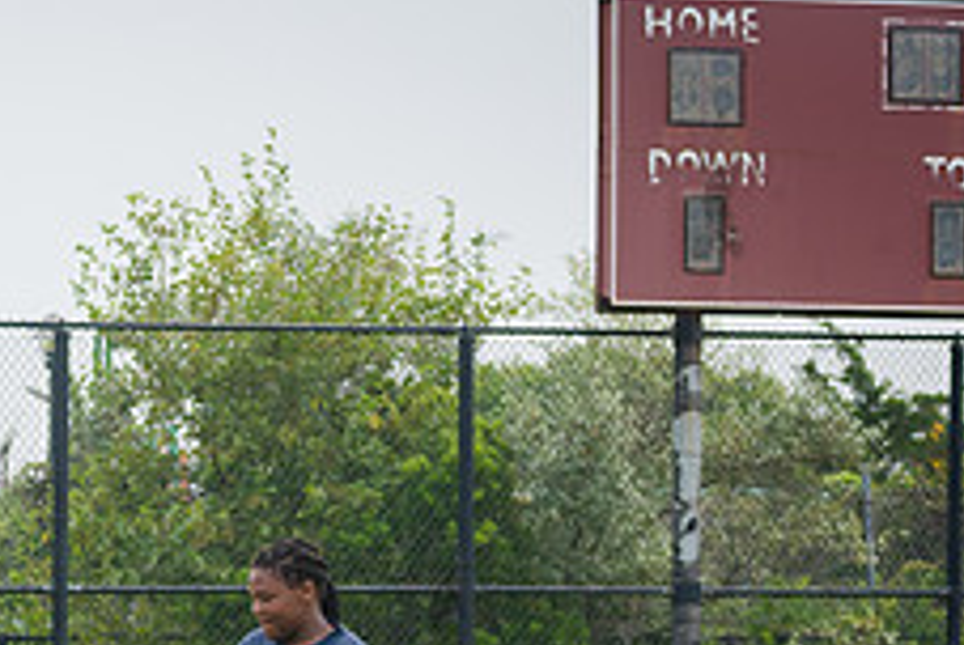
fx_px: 10644
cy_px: 836
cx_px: -22
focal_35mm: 397
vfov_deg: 3.5
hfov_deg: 5.2
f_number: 4
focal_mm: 112
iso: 250
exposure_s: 1/1250
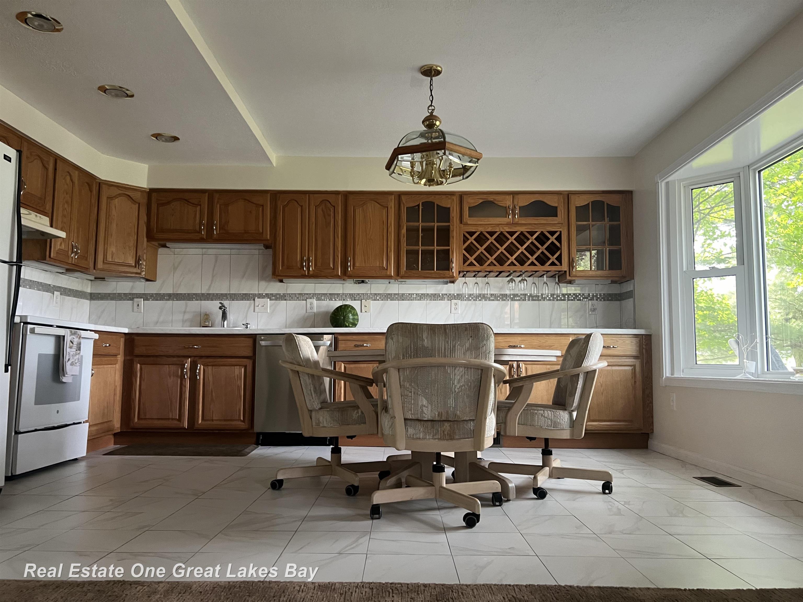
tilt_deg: +4.9
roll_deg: -0.2
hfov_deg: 67.3
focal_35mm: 26
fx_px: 603
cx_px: 402
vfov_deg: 53.1
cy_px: 301
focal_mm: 5.7
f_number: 1.5
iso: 320
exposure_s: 1/60
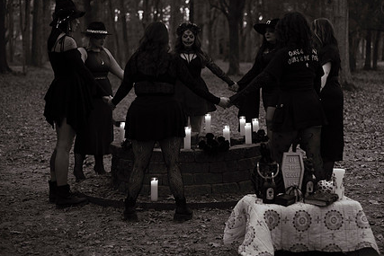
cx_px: 221
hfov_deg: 28.4
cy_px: 114
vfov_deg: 19.2
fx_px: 758
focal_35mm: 71
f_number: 2
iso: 800
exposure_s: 1/250
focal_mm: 50
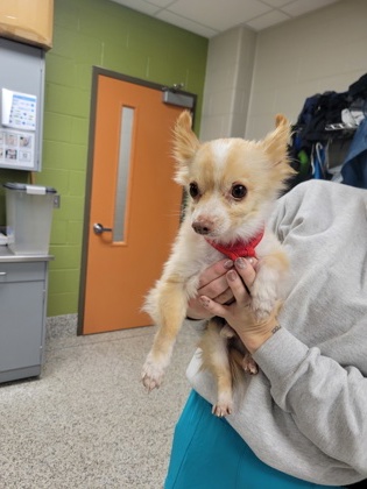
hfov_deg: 53.1
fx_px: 368
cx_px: 184
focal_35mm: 26
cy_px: 244
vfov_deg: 67.3
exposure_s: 1/120
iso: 200
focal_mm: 5.4
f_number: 1.8
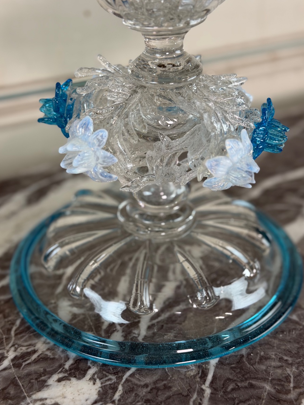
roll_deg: +0.0
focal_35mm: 49
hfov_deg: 29.7
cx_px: 153
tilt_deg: -31.3
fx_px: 574
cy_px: 205
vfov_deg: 38.9
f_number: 1.78
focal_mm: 6.76
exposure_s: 1/50
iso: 64
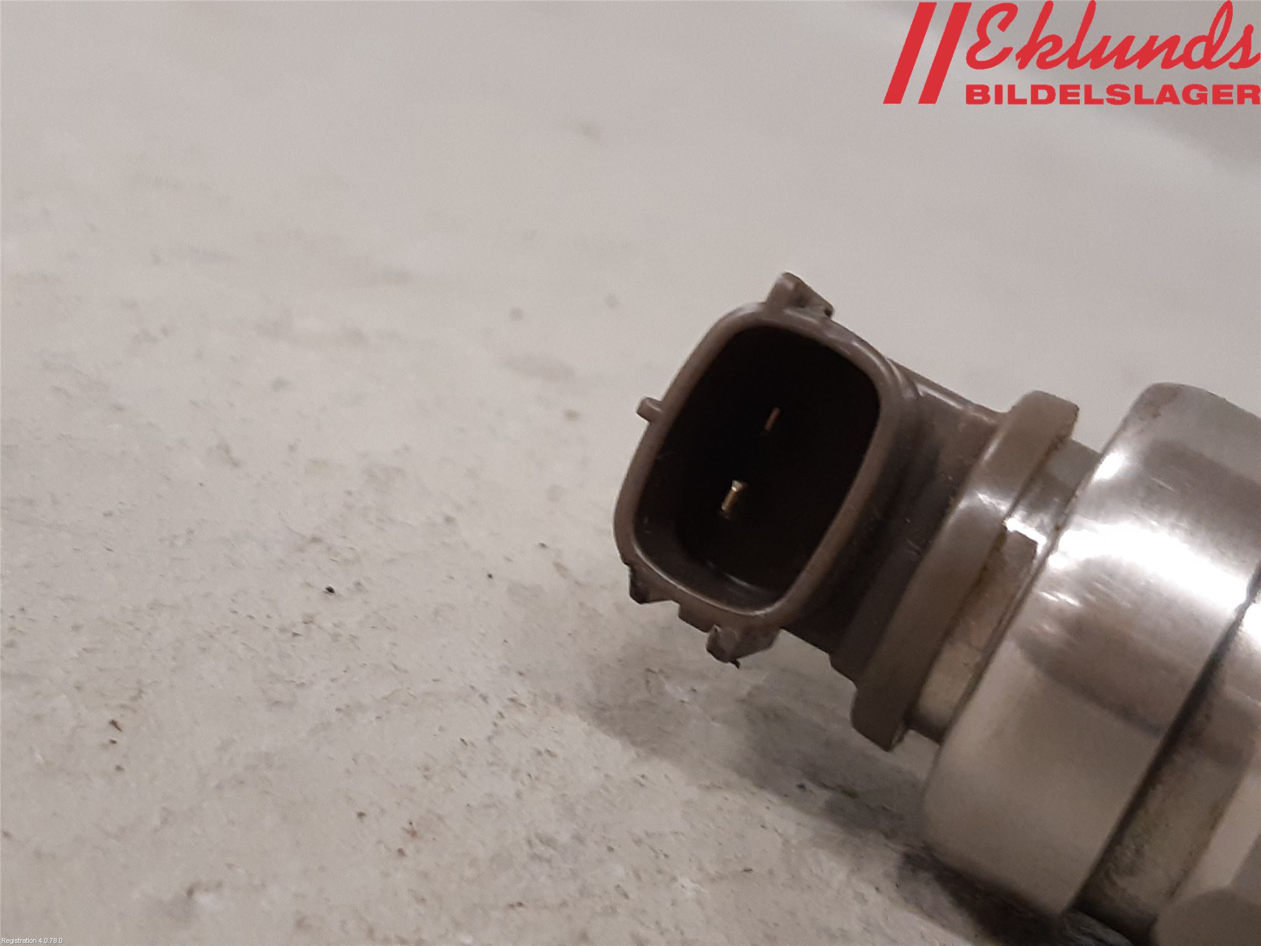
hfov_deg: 67.3
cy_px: 473
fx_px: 947
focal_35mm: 26
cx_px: 630
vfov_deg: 53.1
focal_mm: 3.93
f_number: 1.7
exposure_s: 1/50
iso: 200
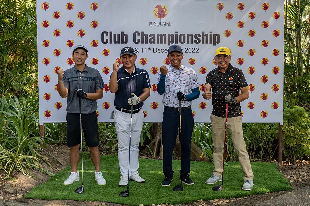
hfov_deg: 58.0
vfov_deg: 40.5
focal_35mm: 32
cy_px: 103
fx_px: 280
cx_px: 155
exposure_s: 1/320
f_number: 8
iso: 720
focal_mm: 32.5
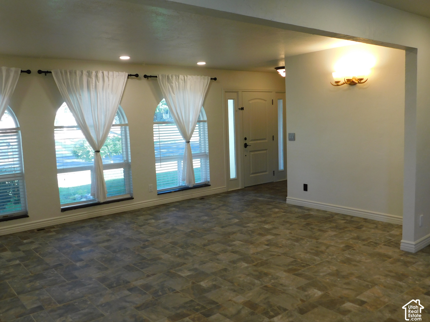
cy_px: 159
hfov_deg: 58.3
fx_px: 385
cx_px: 209
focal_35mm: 31
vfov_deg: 45.4
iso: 125
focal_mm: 5.3
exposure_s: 1/40
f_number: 3.2
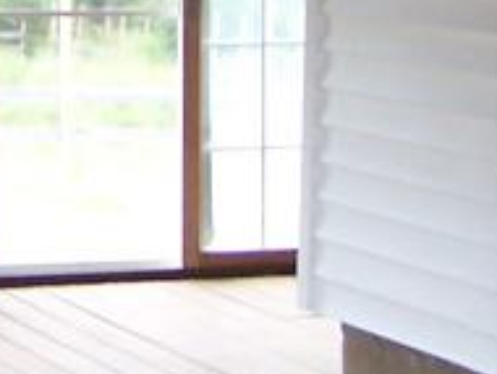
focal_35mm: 194
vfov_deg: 7.5
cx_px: 55
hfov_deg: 10.1
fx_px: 2789
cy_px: -235
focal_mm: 5.6
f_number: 2.8
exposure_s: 1/60
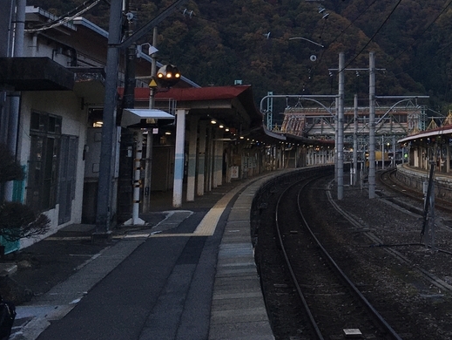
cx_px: 436
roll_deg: +0.2
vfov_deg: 21.0
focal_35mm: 67
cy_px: -24
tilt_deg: +12.5
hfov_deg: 27.5
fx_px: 875
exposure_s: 1/120
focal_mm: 4.15
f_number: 2.2
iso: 32
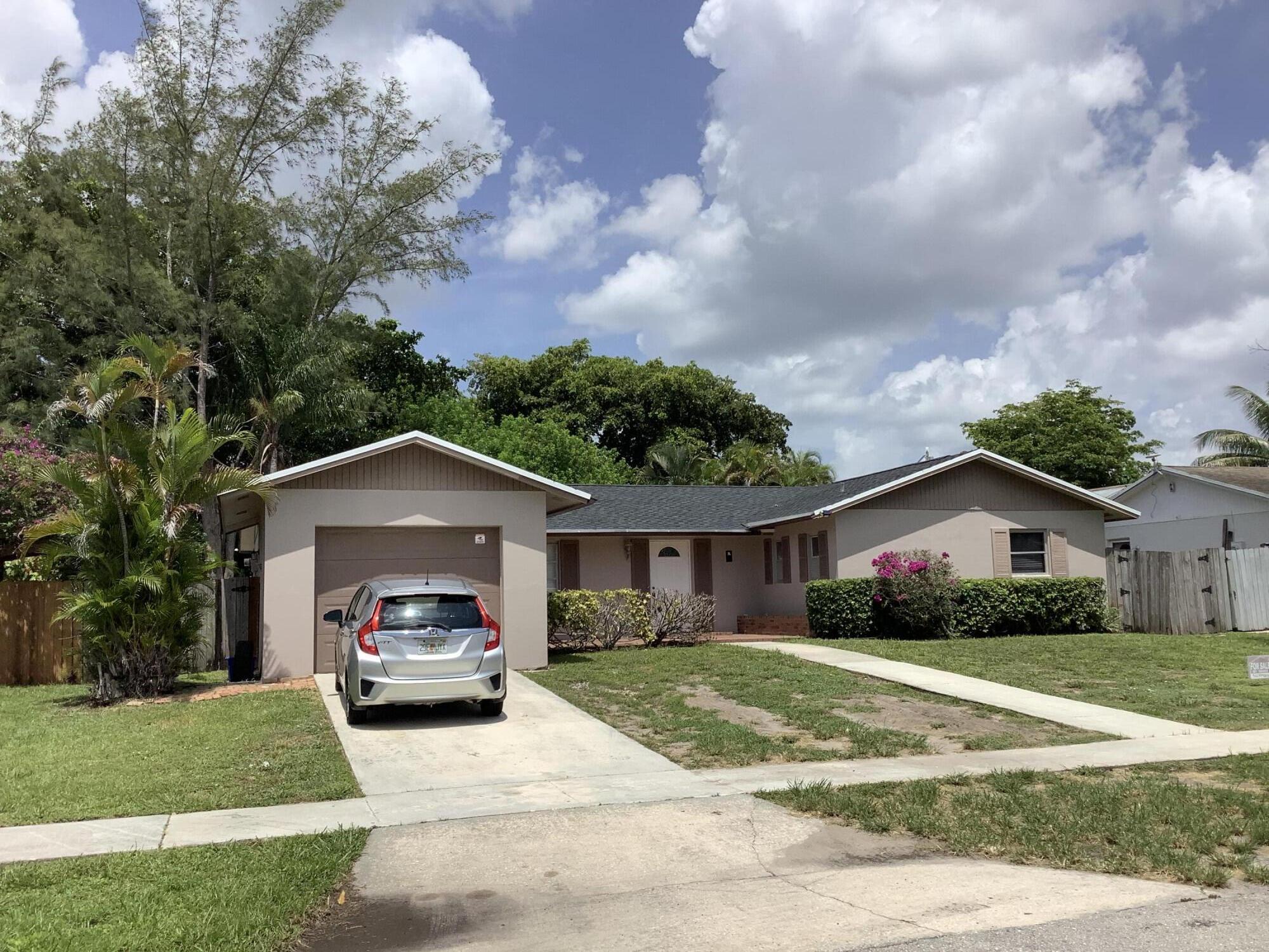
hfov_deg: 58.4
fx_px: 1136
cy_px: 476
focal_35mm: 31
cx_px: 634
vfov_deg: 45.4
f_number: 2.4
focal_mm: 3.3
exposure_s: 1/2551
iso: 25
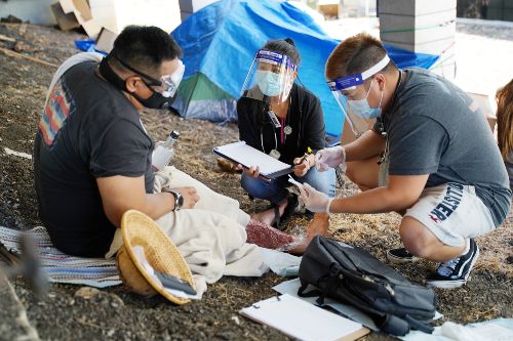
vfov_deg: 27.5
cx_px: 256
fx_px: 698
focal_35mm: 49
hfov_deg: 40.4
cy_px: 170
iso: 500
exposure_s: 1/500
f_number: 2.8
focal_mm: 49
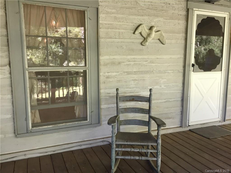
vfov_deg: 48.2
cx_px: 116
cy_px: 86
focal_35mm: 29
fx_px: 194
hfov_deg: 61.7
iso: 64
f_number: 2.2
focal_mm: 4.15
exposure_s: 1/30
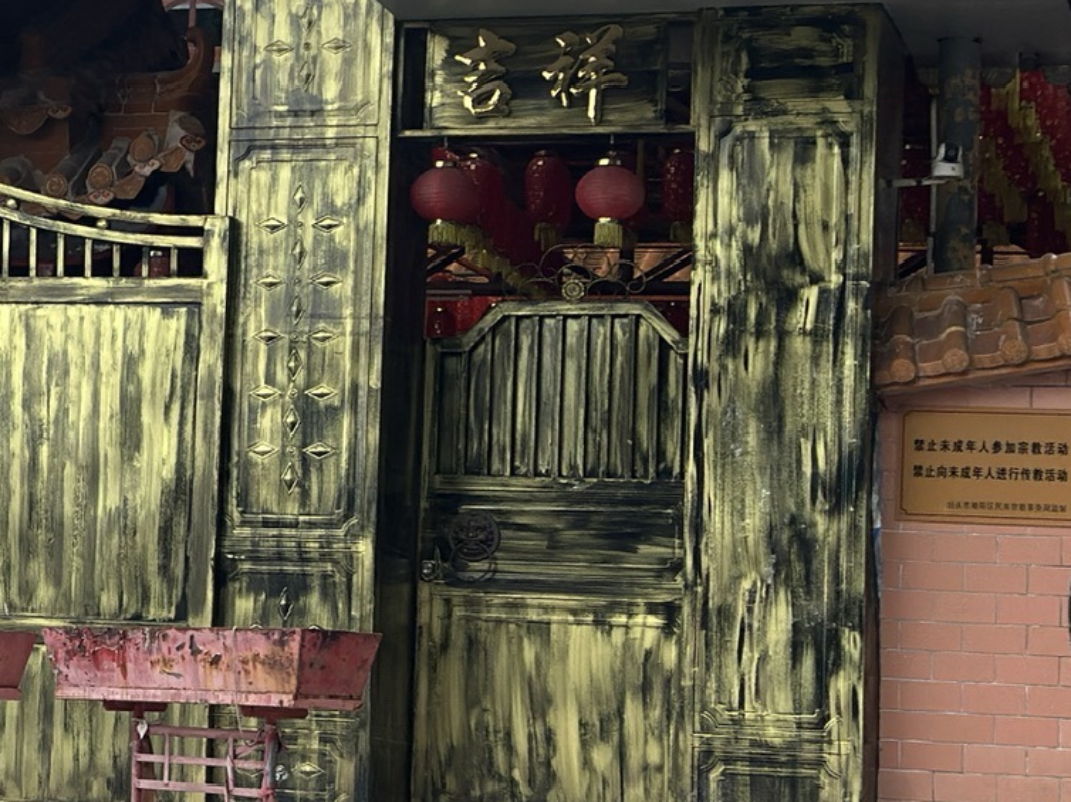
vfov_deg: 11.8
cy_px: 308
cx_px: -321
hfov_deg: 15.1
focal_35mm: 125
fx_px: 3866
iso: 100
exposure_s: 1/1698
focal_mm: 6.86
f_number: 1.78
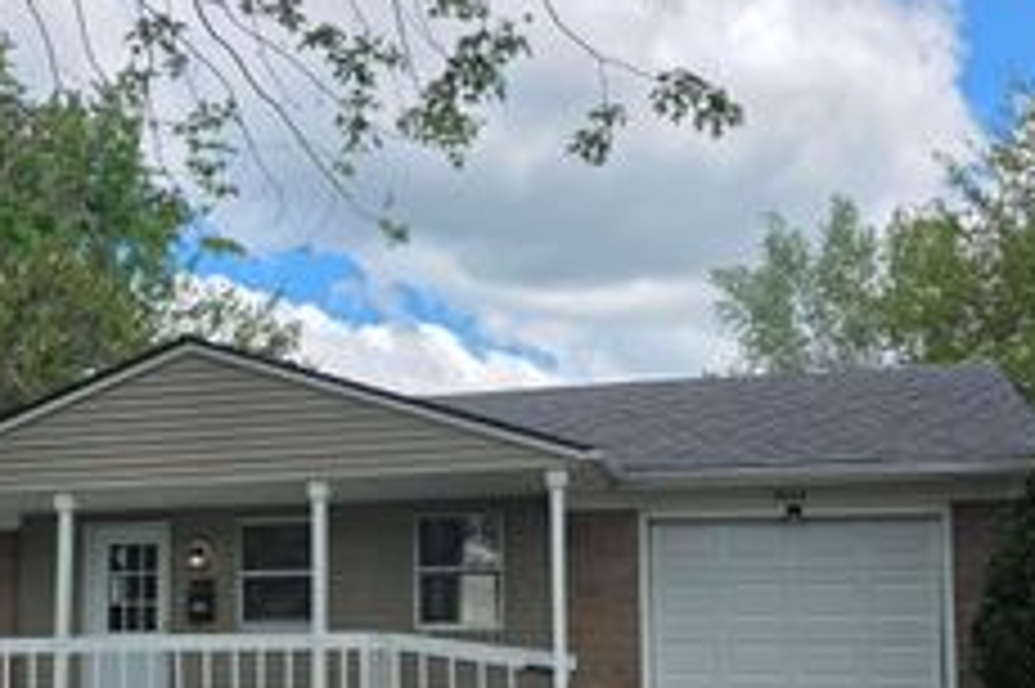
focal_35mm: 52
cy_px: 578
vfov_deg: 25.4
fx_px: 1494
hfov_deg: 37.8
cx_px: 351
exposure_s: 1/4766
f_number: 1.7
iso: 80
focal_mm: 6.3
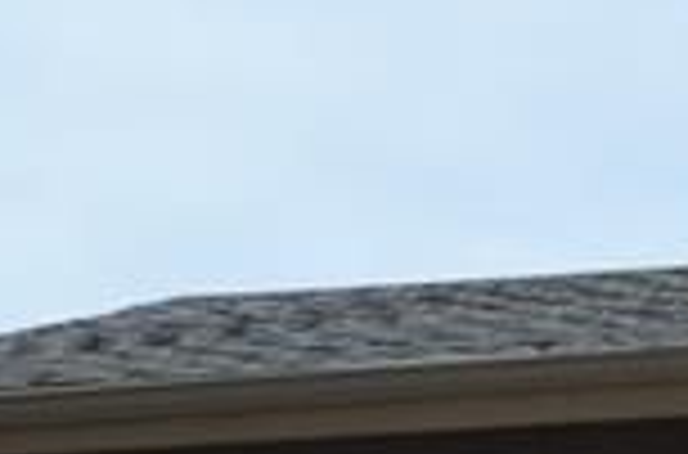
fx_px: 5754
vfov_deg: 4.5
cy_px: 827
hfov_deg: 6.4
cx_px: 1826
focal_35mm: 302
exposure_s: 1/250
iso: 125
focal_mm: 30
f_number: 8
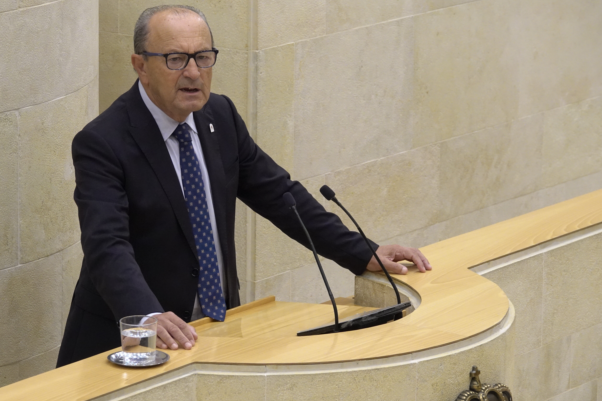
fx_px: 3261
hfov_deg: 10.5
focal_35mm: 195
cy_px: 208
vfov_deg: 7.0
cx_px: 265
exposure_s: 1/60
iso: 1250
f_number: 4
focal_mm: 60.29
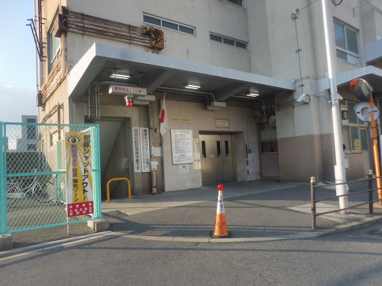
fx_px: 265
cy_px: 143
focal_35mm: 24
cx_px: 191
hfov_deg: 71.6
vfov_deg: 56.8
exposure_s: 1/200
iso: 100
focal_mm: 4.3
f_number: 4
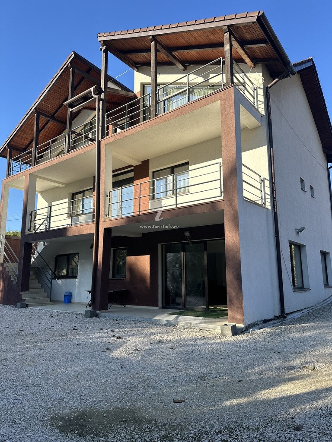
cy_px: 221
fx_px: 307
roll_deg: +0.4
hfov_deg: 56.8
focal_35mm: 24
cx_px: 166
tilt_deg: +11.7
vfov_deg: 71.6
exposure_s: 1/1517
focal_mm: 6.86
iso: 80
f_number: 1.78
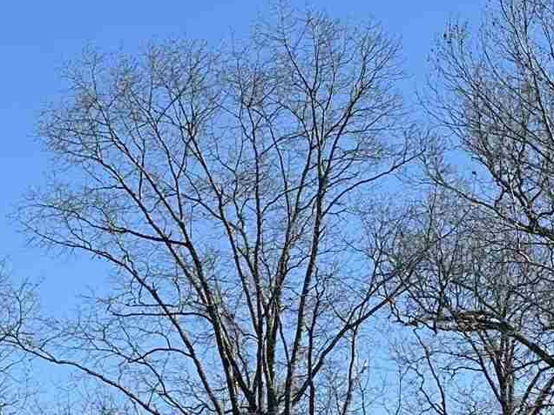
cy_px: 304
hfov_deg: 16.9
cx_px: 361
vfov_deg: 12.7
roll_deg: +0.8
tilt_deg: +15.5
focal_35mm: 116
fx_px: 1856
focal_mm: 6.86
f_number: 1.78
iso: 80
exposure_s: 1/3155
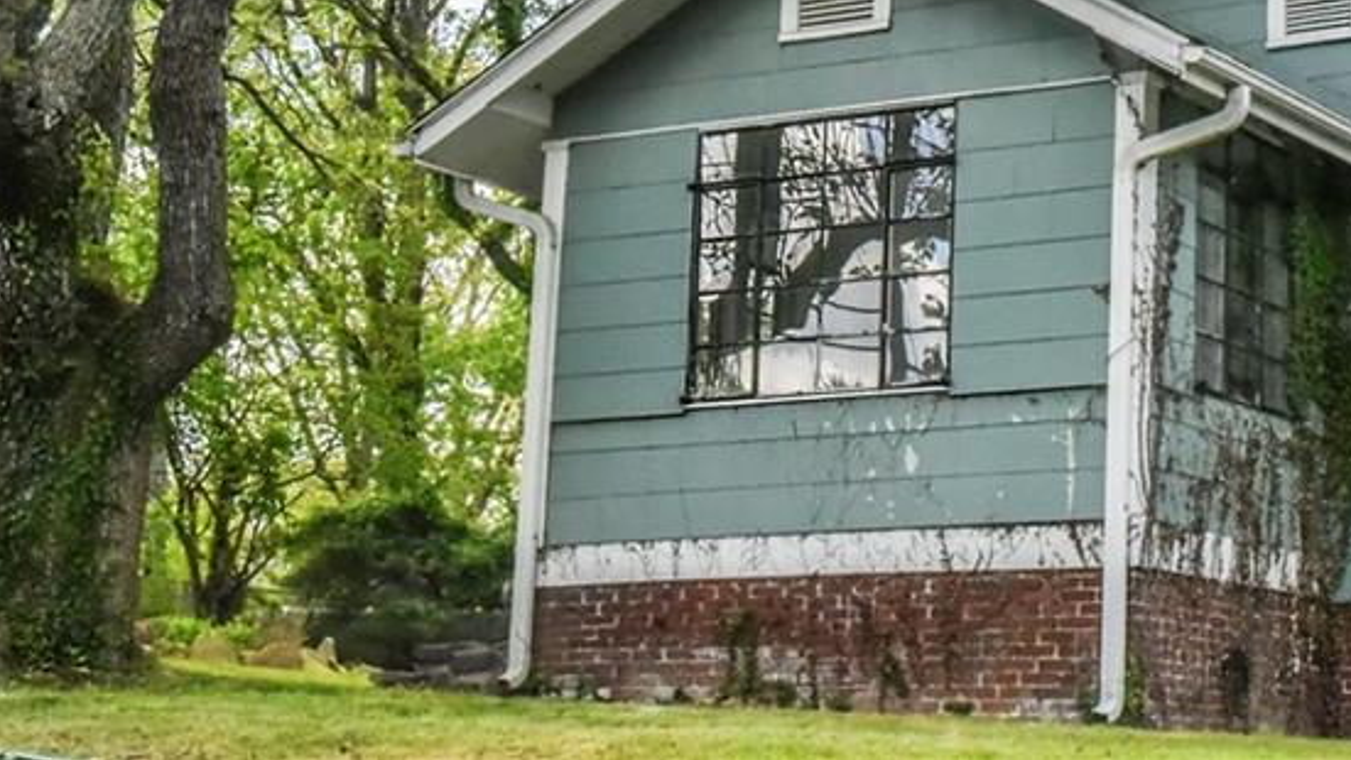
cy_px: -75
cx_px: 1091
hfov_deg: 28.0
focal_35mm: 74
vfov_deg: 15.9
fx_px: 2651
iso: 4000
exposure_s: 1/500
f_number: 22
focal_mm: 38
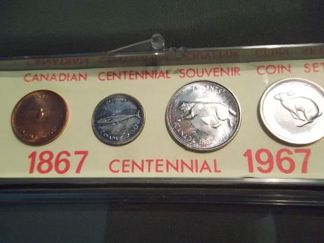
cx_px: 162
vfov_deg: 51.4
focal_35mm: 27
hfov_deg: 65.3
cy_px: 122
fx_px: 253
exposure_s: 1/15
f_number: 3.5
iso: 690
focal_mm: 4.9
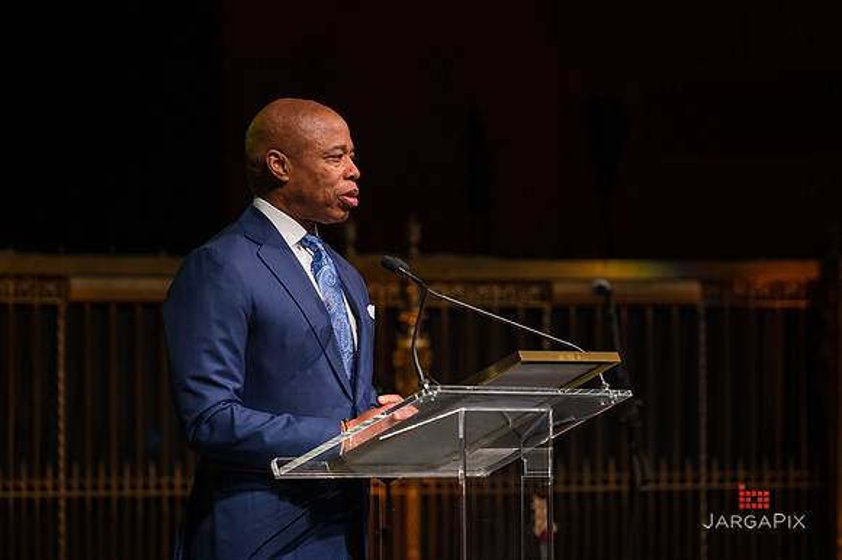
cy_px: 280
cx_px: 421
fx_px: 3974
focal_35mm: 170
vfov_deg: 8.1
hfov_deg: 12.1
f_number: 4
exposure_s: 1/250
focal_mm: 170
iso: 2000
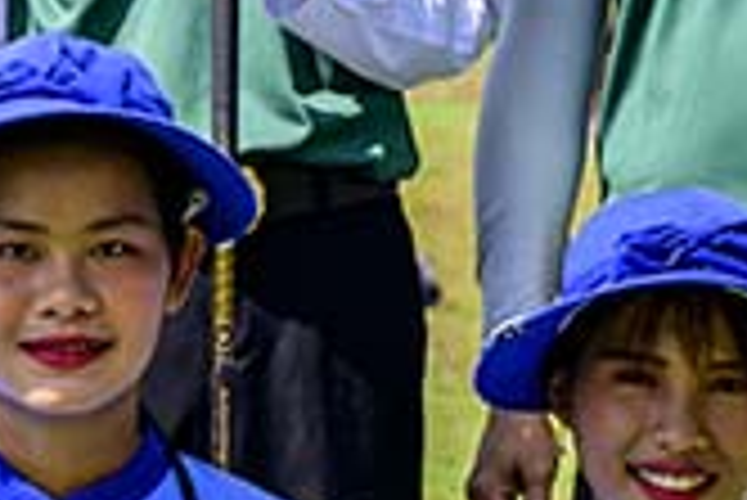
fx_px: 5150
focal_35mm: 248
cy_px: 306
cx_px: -238
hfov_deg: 8.2
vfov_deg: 5.6
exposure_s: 1/1600
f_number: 5
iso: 720
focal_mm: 43
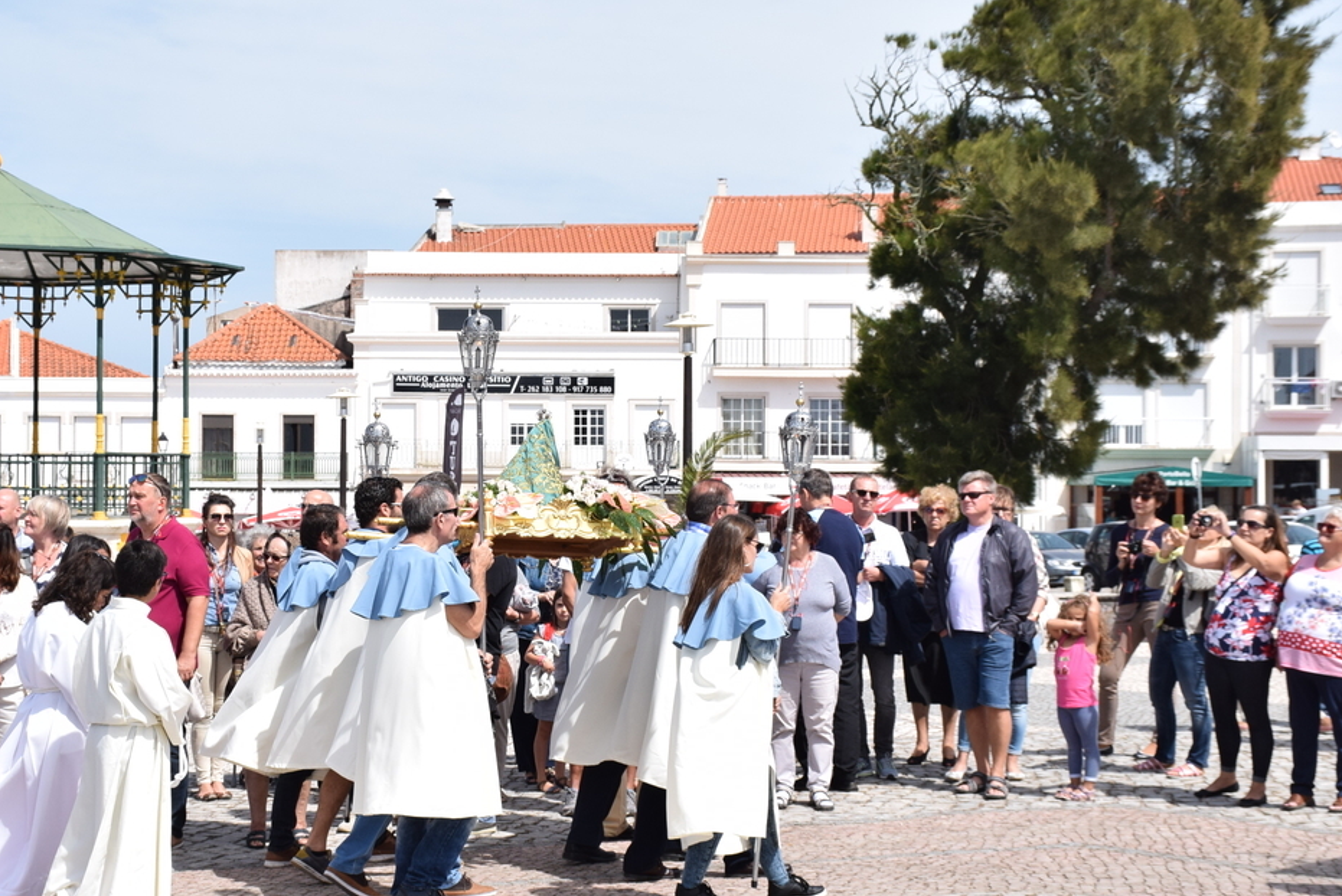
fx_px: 2523
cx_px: 516
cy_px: 438
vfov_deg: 20.1
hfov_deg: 29.7
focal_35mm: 68
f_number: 11
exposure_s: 1/640
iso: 400
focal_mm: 35
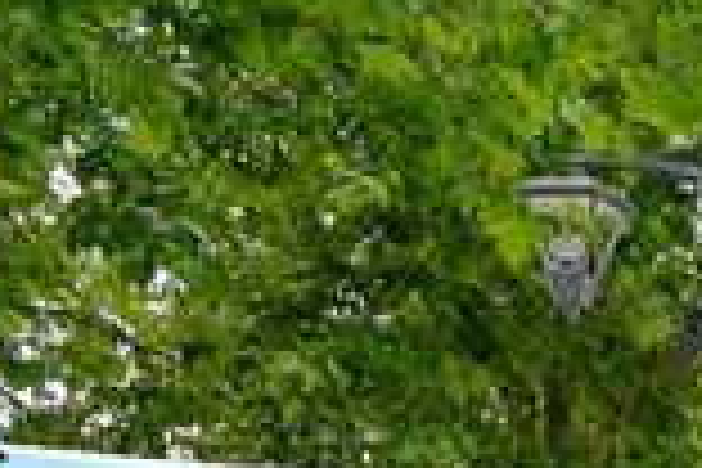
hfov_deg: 10.5
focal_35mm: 179
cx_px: 1449
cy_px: 1118
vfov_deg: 7.2
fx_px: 3490
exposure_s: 1/40
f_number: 9
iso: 640
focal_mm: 23
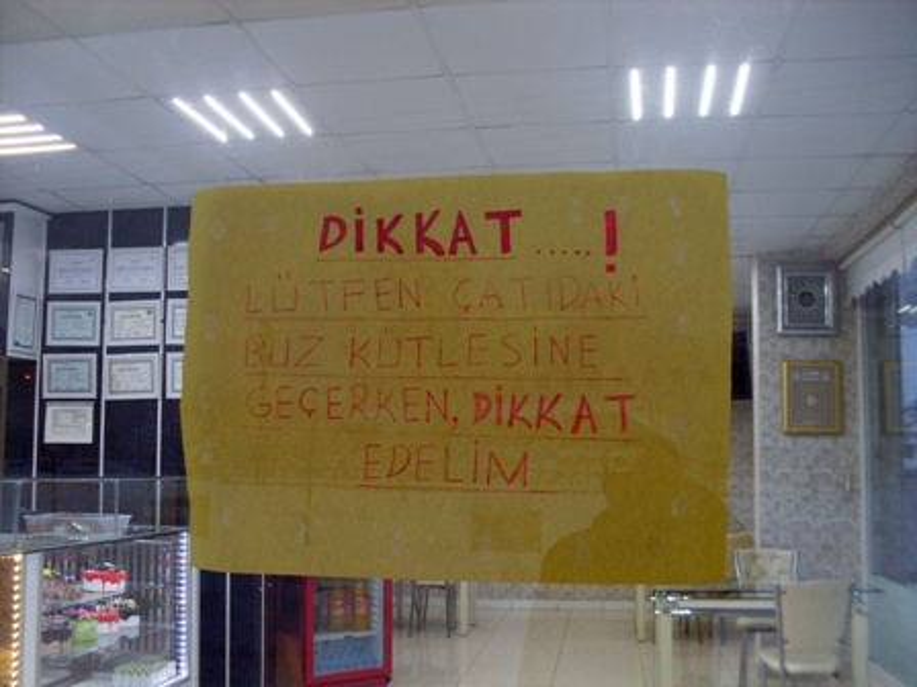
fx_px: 1007
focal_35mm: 38
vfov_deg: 37.7
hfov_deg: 49.0
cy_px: 344
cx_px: 458
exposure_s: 1/45
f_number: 2.8
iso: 120
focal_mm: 6.3
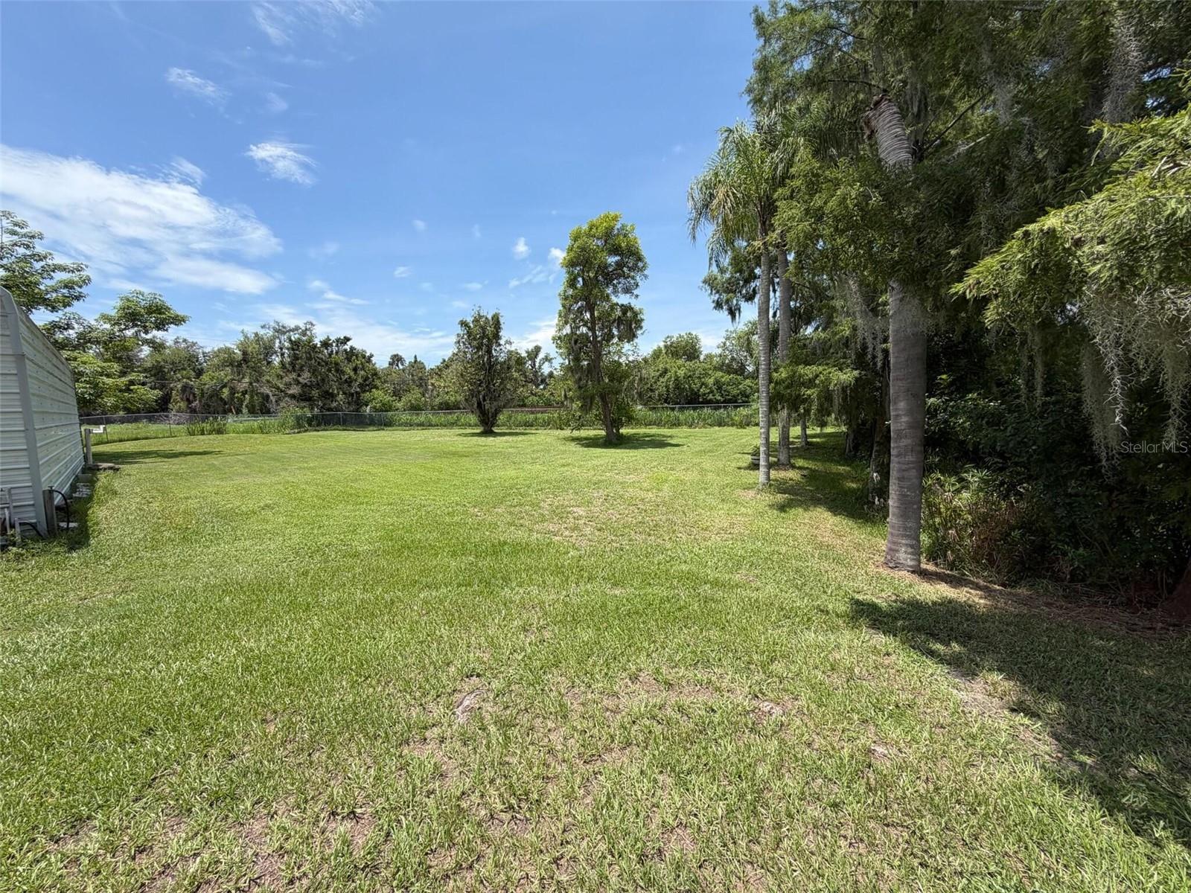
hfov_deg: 102.1
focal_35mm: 14
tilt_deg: -4.1
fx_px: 482
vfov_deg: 85.7
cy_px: 446
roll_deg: +1.8
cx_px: 596
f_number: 2.2
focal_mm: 2.22
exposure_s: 1/770
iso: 25
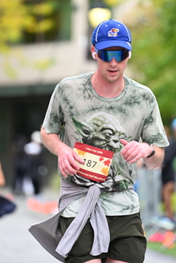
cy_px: 110
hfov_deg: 4.2
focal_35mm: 327
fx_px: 2392
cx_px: 104
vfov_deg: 6.3
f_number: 2.8
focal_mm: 185
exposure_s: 1/1600
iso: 640
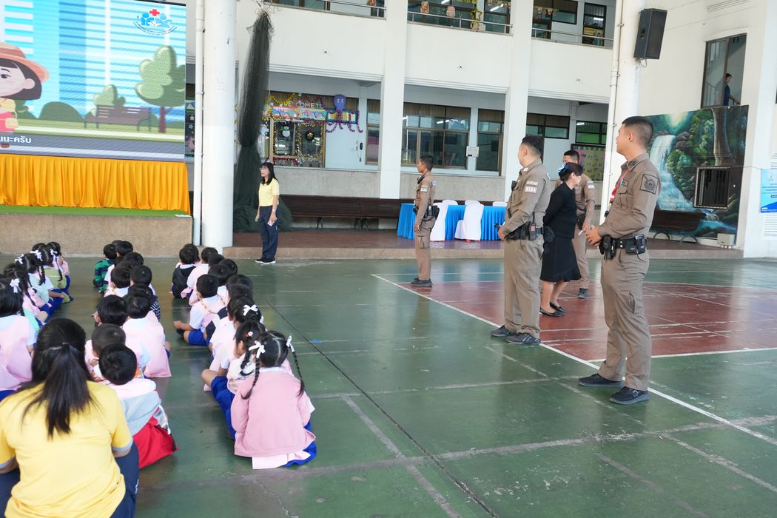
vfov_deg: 41.7
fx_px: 680
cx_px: 388
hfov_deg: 59.5
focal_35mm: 32
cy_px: 259
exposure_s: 1/125
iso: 1000
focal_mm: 21
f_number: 5.6
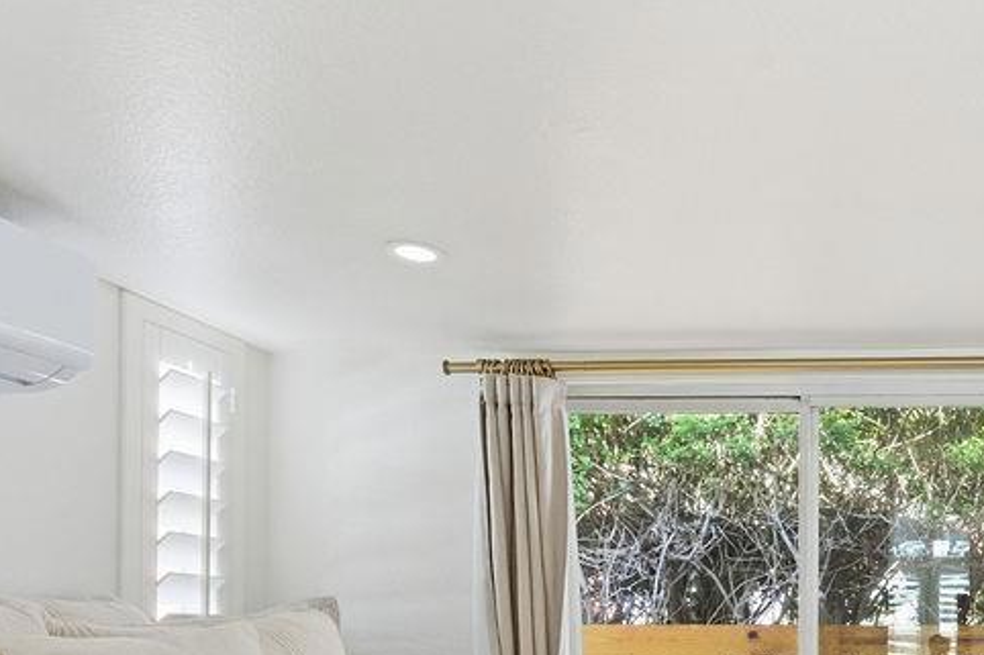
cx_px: 927
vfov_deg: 35.4
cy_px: 644
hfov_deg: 48.5
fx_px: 929
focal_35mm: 34
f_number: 8
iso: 250
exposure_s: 1/80
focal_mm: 16
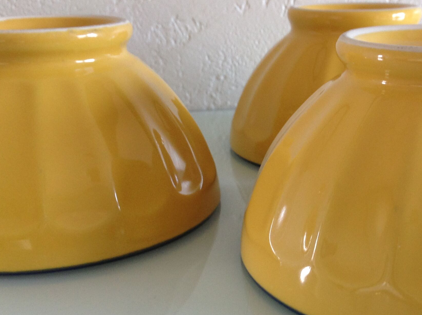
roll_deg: +0.2
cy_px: 186
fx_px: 670
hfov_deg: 34.7
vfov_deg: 26.5
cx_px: 271
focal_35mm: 55
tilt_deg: -19.3
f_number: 2.4
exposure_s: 1/15
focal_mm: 4.28
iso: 80
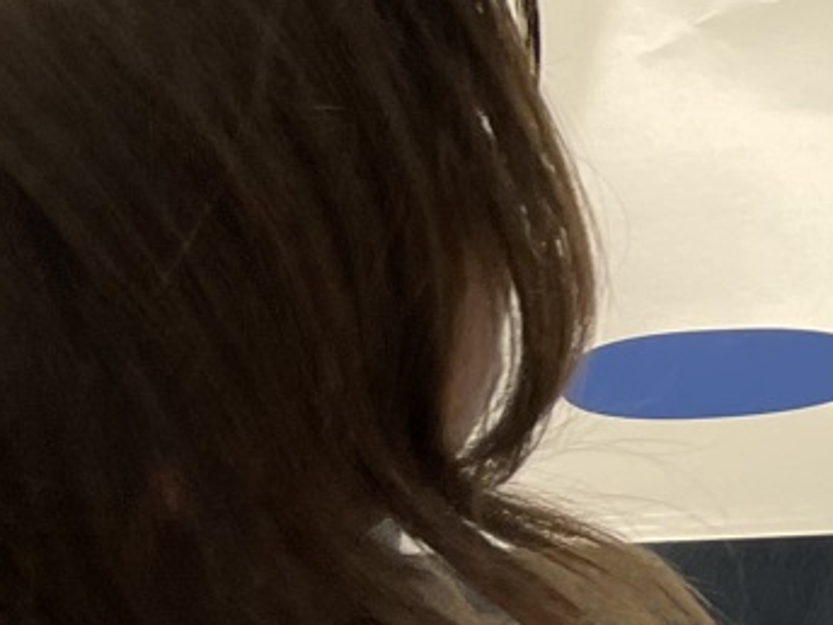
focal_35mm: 121
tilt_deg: -51.9
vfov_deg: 12.2
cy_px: 65
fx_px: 2912
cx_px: 1593
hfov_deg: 14.1
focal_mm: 4.2
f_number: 1.6
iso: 64
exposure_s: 1/100
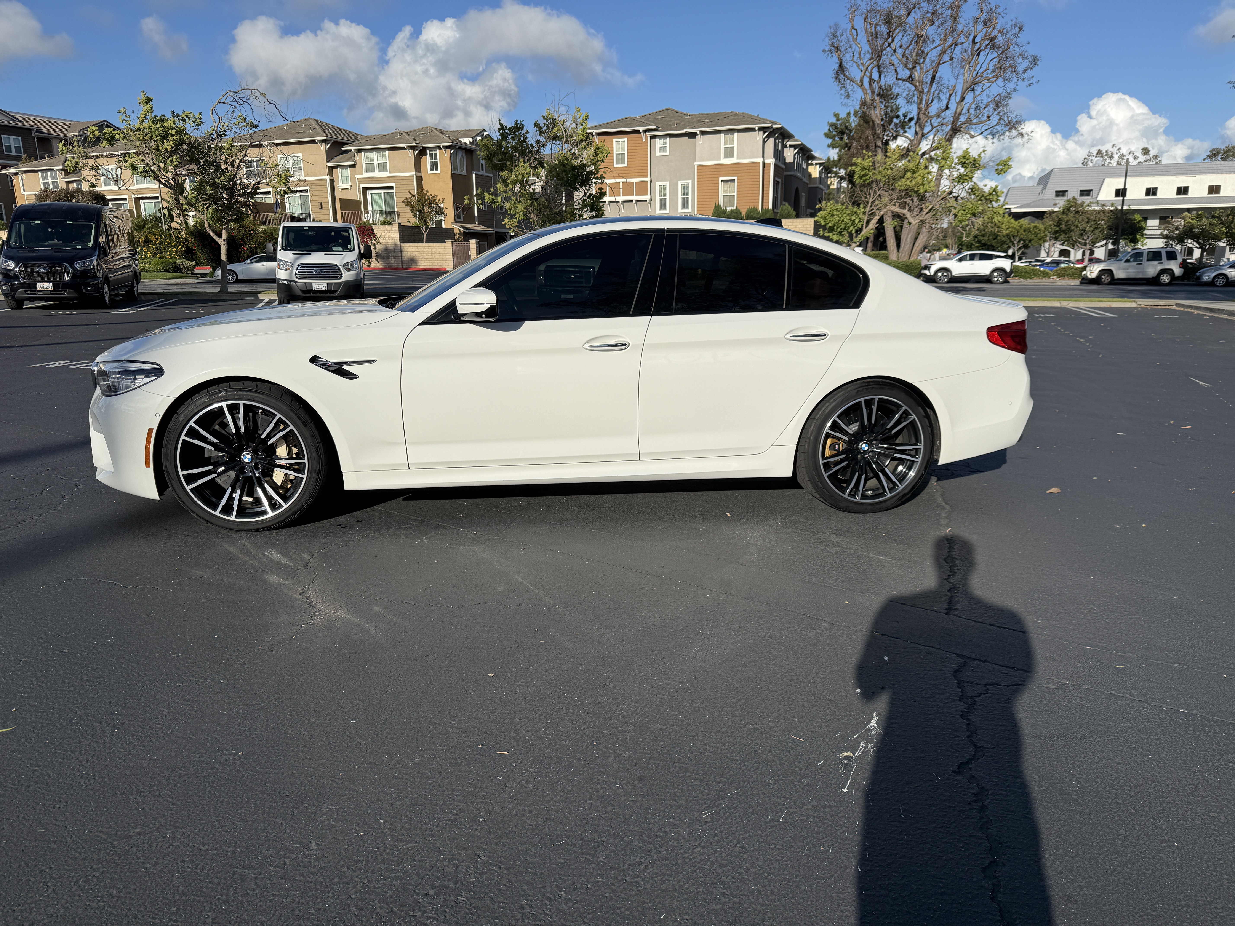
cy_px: 463
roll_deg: +1.2
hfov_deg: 71.6
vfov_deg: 56.8
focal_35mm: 24
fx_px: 856
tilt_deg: -13.4
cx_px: 618
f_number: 1.78
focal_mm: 6.76
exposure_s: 1/8130
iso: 80
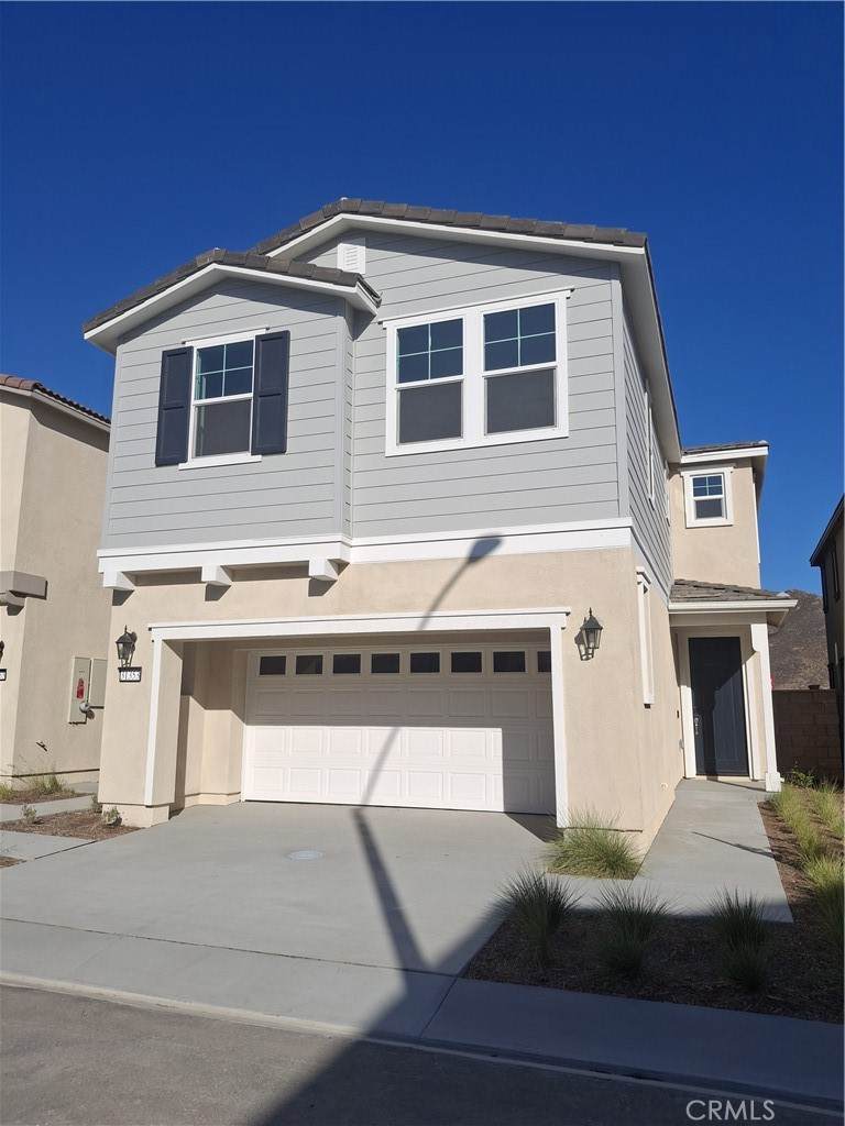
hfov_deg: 54.9
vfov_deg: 69.4
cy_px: 563
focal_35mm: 25
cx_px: 422
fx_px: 814
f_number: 1.8
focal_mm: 4.69
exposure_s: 1/3663
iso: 32
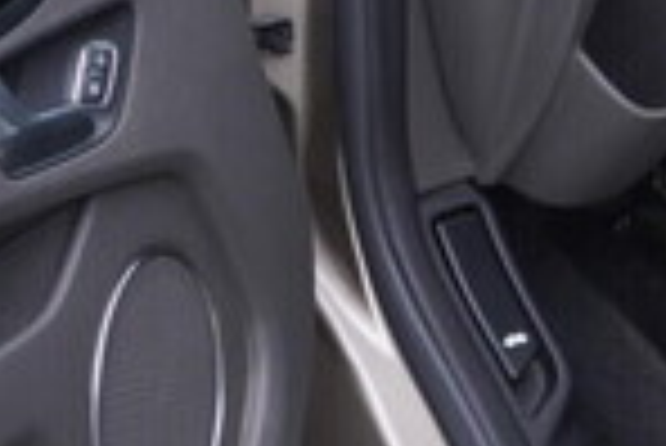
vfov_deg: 10.0
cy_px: -205
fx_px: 2481
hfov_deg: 14.9
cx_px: 729
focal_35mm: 134
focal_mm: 24
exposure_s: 1/40
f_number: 2.8
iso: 125
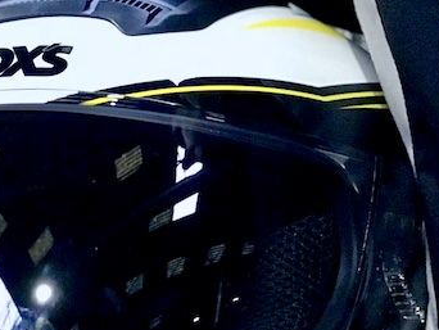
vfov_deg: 7.4
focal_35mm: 200
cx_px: -169
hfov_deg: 9.7
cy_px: 280
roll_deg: -0.7
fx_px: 2538
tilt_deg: -4.2
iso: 640
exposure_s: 1/50
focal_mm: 6.6
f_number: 2.8
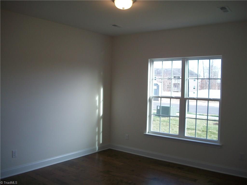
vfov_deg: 44.2
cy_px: 92
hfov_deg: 56.8
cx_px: 124
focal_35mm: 32
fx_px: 228
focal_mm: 5.7
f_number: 2.9
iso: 80
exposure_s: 1/80
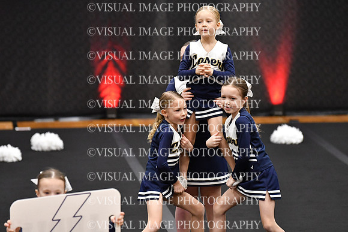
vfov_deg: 5.1
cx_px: 174
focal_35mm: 270
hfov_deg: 7.6
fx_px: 2610
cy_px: 116
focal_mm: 180
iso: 5000
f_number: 2.8
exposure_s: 1/800
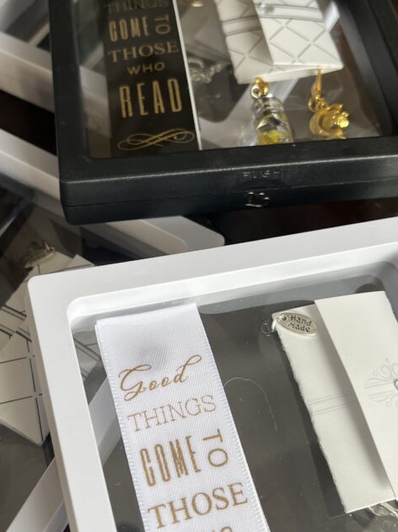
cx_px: 156
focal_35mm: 42
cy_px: 273
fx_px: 644
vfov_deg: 44.8
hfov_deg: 34.2
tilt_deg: -59.9
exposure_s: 1/121
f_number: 1.6
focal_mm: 5.1
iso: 125
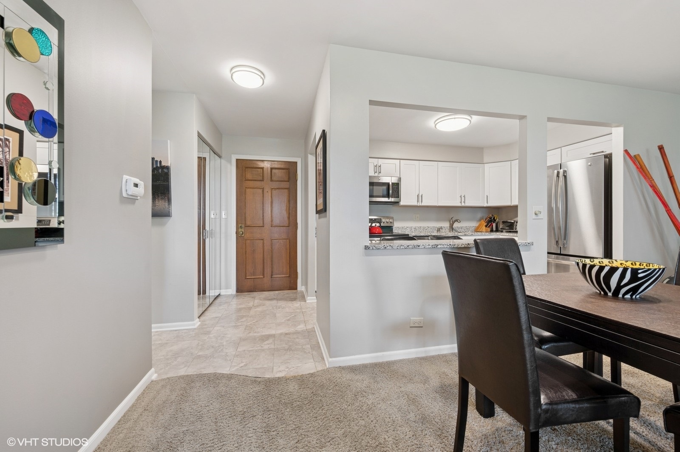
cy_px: 226
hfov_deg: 104.3
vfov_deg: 81.1
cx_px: 340
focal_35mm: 14
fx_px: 264
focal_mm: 14
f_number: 9.5
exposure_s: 1/4
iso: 200
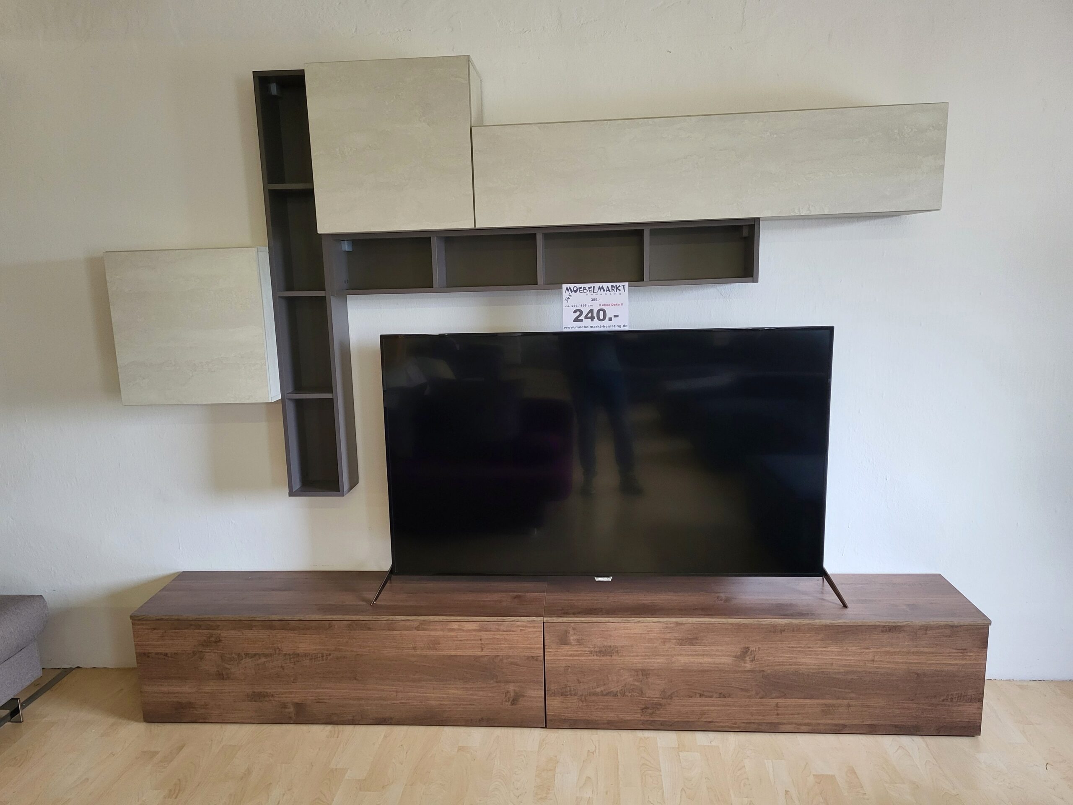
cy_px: 402
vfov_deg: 53.1
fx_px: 806
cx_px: 536
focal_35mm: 26
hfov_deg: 67.3
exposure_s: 1/101
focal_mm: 5.4
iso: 250
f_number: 1.8
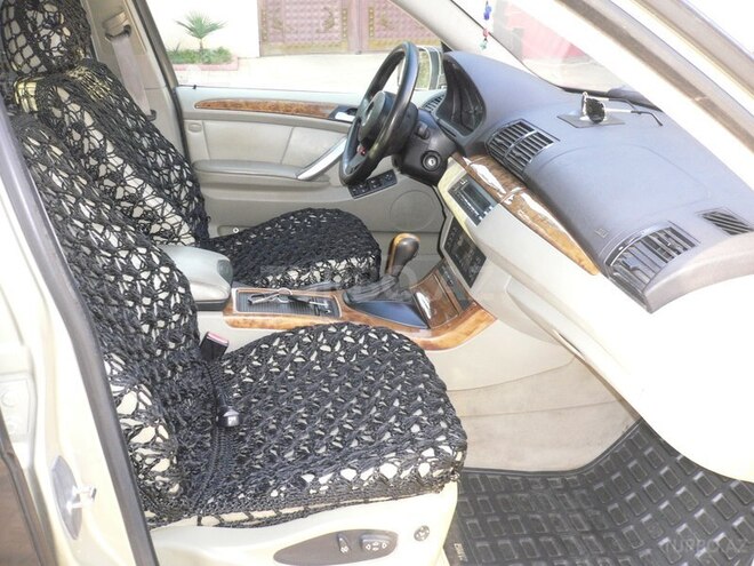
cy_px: 283
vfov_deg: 40.7
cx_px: 377
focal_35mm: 35
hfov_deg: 52.6
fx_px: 762
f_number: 2.8
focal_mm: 5.8
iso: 300
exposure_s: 1/60
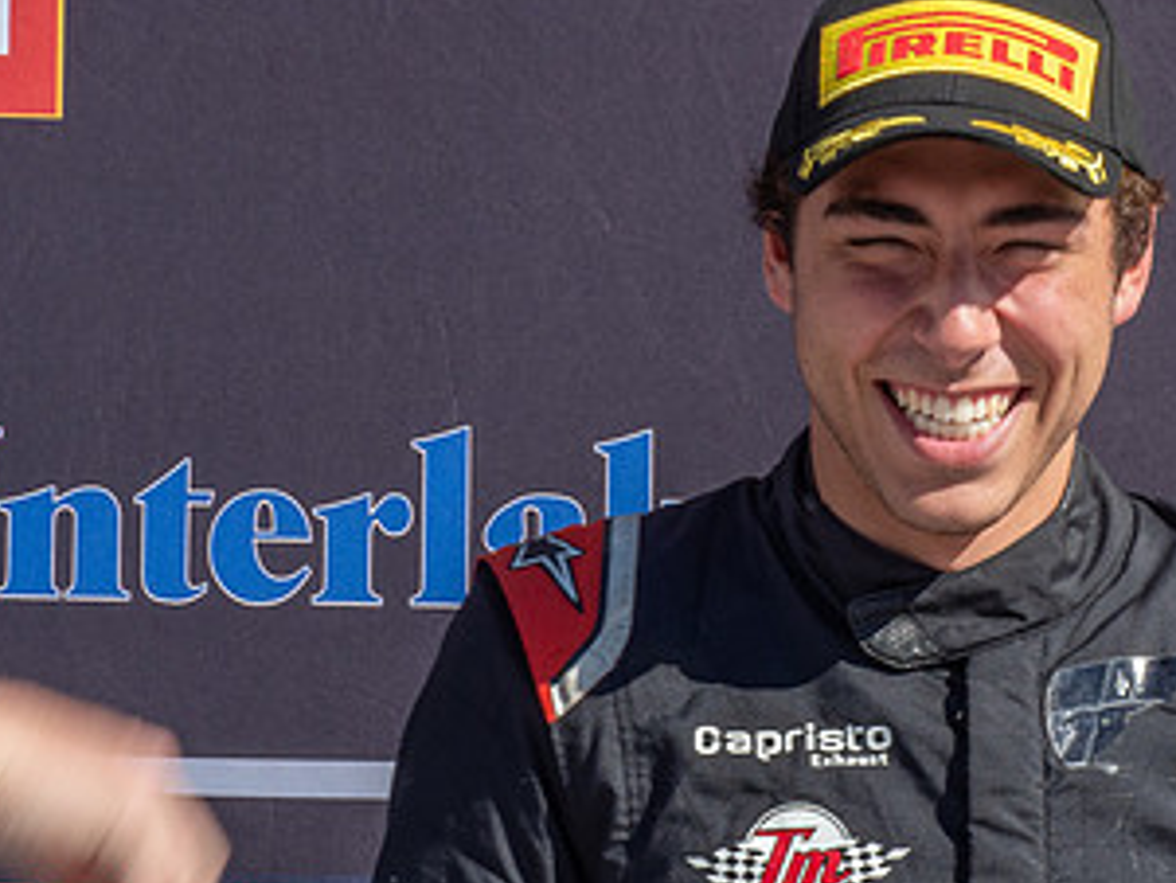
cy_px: 431
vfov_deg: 6.5
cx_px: 730
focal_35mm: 230
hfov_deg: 8.6
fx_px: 7817
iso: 200
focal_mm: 54
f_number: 14
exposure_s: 1/80
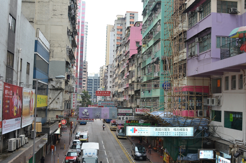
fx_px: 286
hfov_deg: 46.5
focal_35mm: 42
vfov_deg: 31.7
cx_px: 123
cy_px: 82
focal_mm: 28
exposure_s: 1/100
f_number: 5
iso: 400
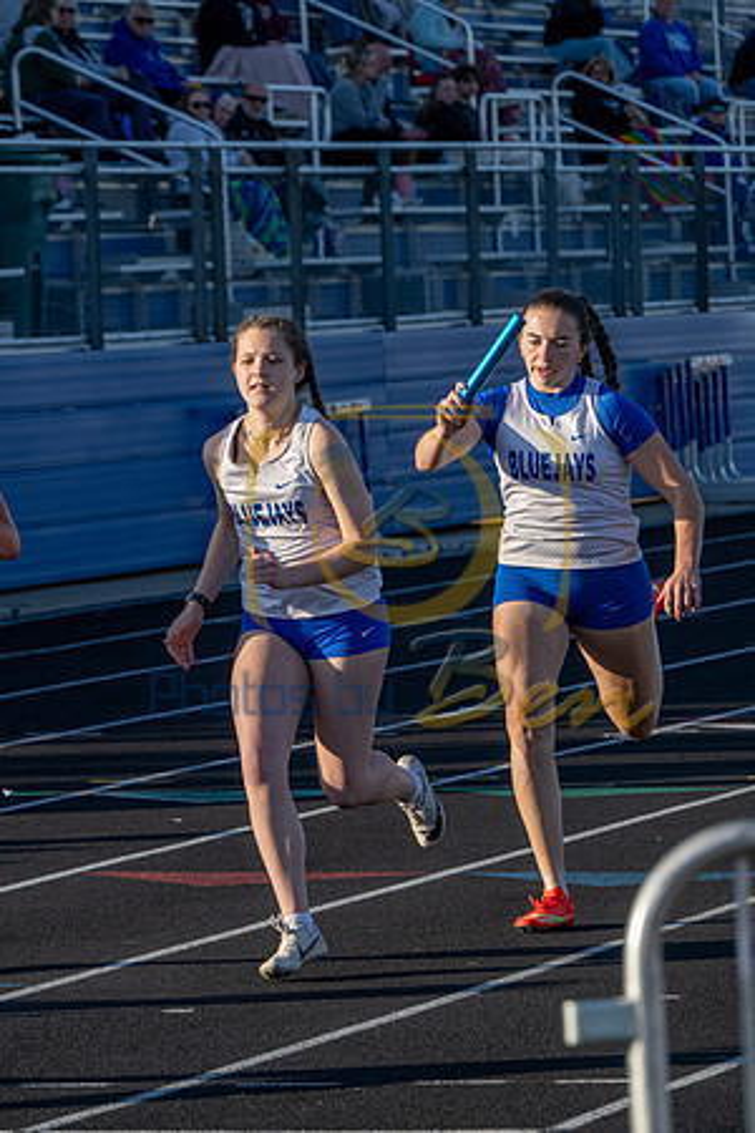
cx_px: 378
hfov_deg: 5.1
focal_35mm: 270
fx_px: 8493
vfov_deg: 7.6
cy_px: 566
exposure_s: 1/1000
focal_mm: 180
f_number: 9
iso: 500
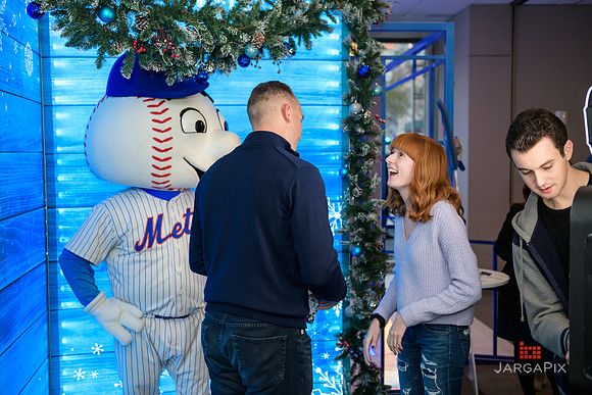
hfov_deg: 46.4
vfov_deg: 31.9
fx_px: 691
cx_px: 296
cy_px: 198
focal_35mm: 42
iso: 400
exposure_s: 1/125
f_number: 3.2
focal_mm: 42
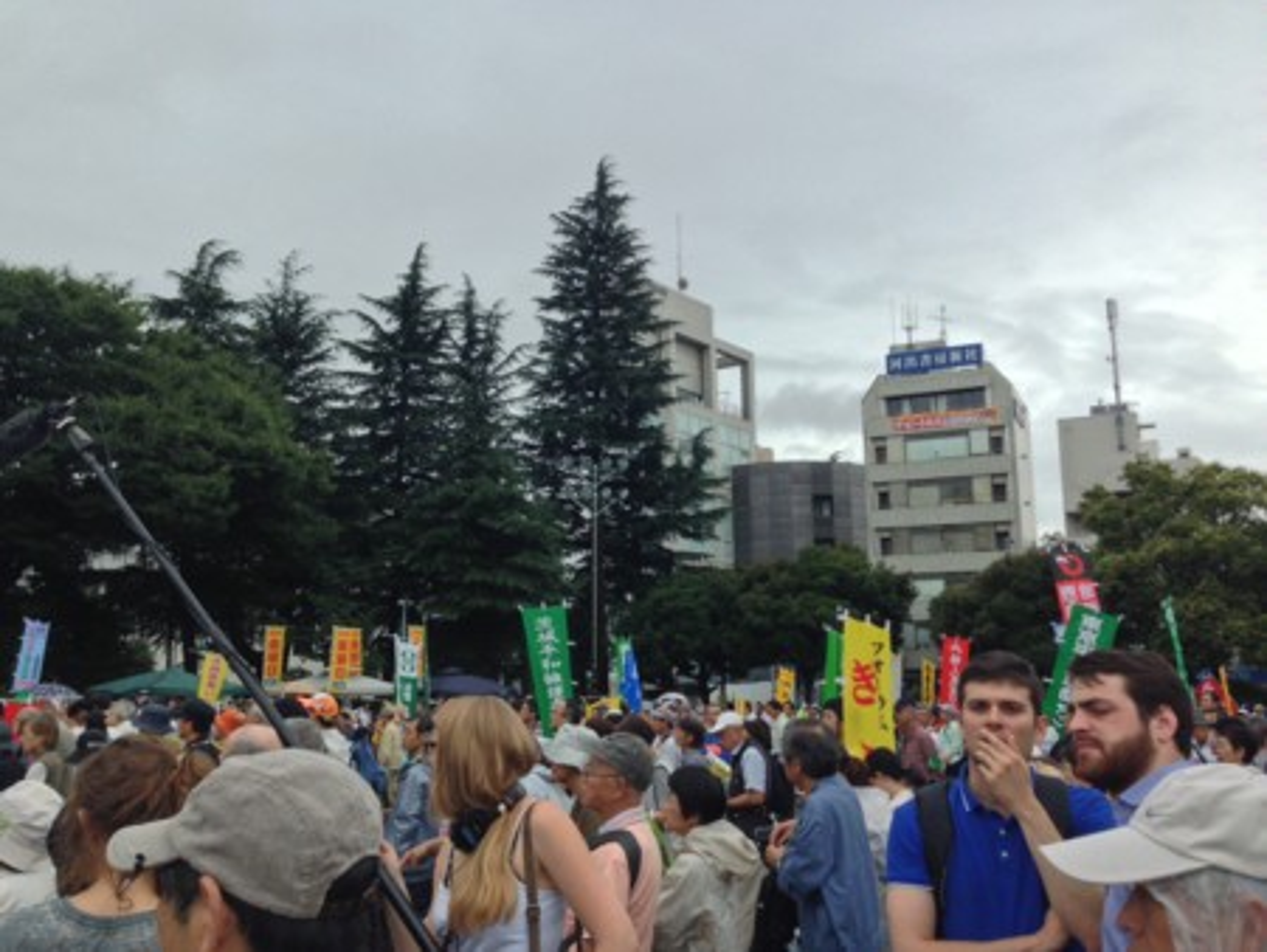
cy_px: 476
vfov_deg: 43.0
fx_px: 1208
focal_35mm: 33
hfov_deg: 55.3
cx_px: 634
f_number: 2.4
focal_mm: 4.12
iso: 50
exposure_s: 1/786
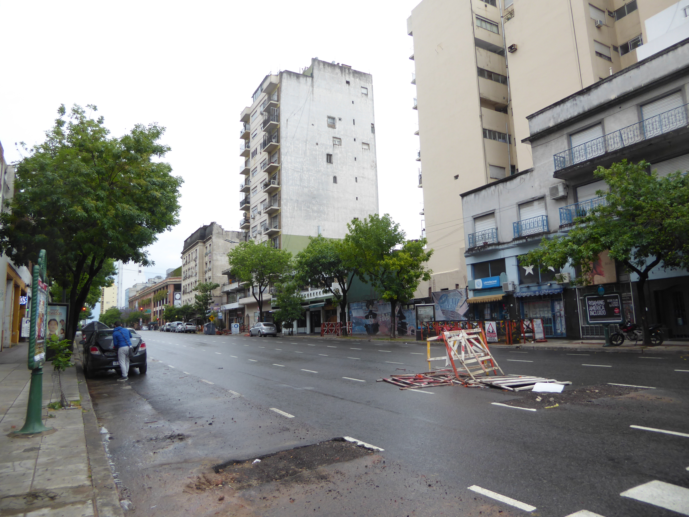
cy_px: 258
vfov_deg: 54.9
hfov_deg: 69.4
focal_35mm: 25
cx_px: 344
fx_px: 498
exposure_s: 1/80
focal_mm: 4.3
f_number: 3.3
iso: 80
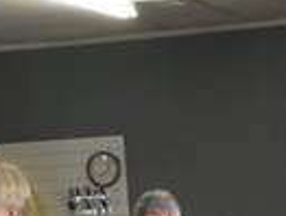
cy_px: 299
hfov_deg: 13.0
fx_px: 1251
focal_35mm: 151
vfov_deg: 9.7
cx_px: 249
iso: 25
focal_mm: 3.3
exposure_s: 1/33
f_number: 2.4
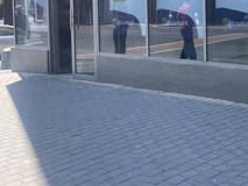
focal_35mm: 61
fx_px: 437
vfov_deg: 23.6
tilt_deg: -3.5
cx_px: 283
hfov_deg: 28.3
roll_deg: +1.1
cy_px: 30
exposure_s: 1/729
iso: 32
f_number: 1.6
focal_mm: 4.2
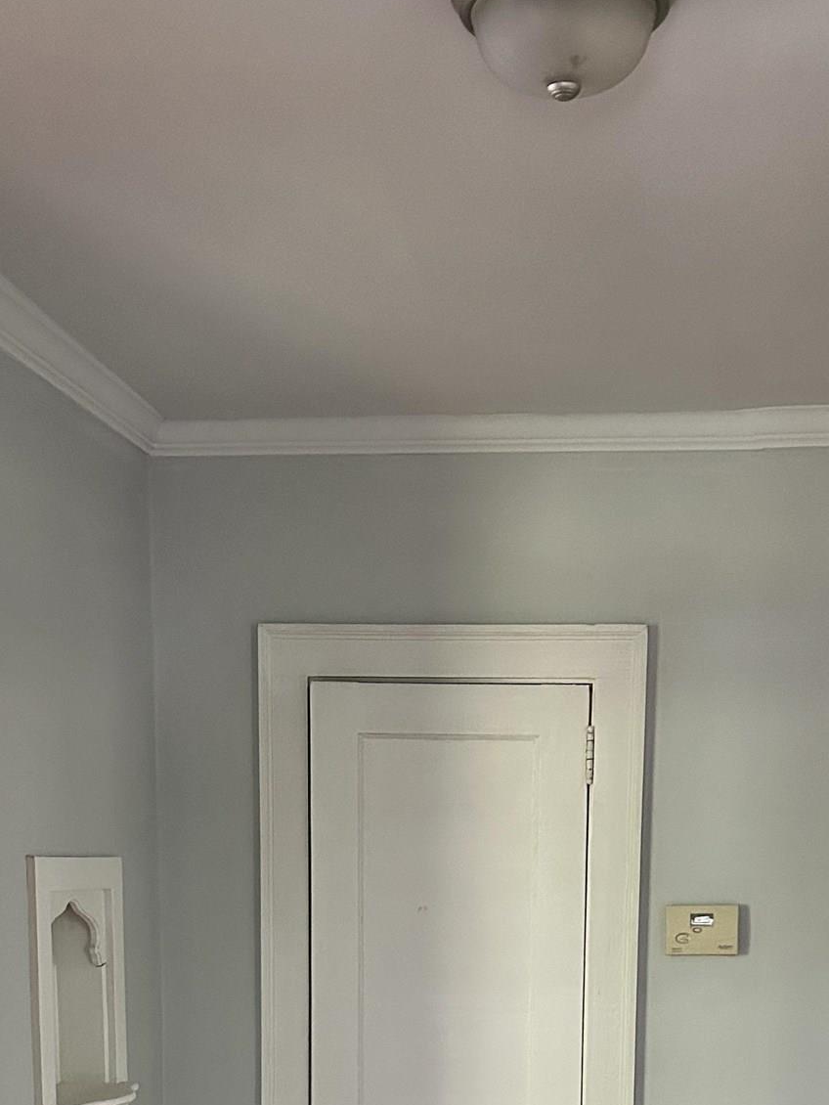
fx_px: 1692
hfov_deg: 27.5
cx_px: 485
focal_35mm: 53
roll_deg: -0.3
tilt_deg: -4.5
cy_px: 1057
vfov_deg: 33.6
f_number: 1.5
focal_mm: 5.7
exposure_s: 1/60
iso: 500
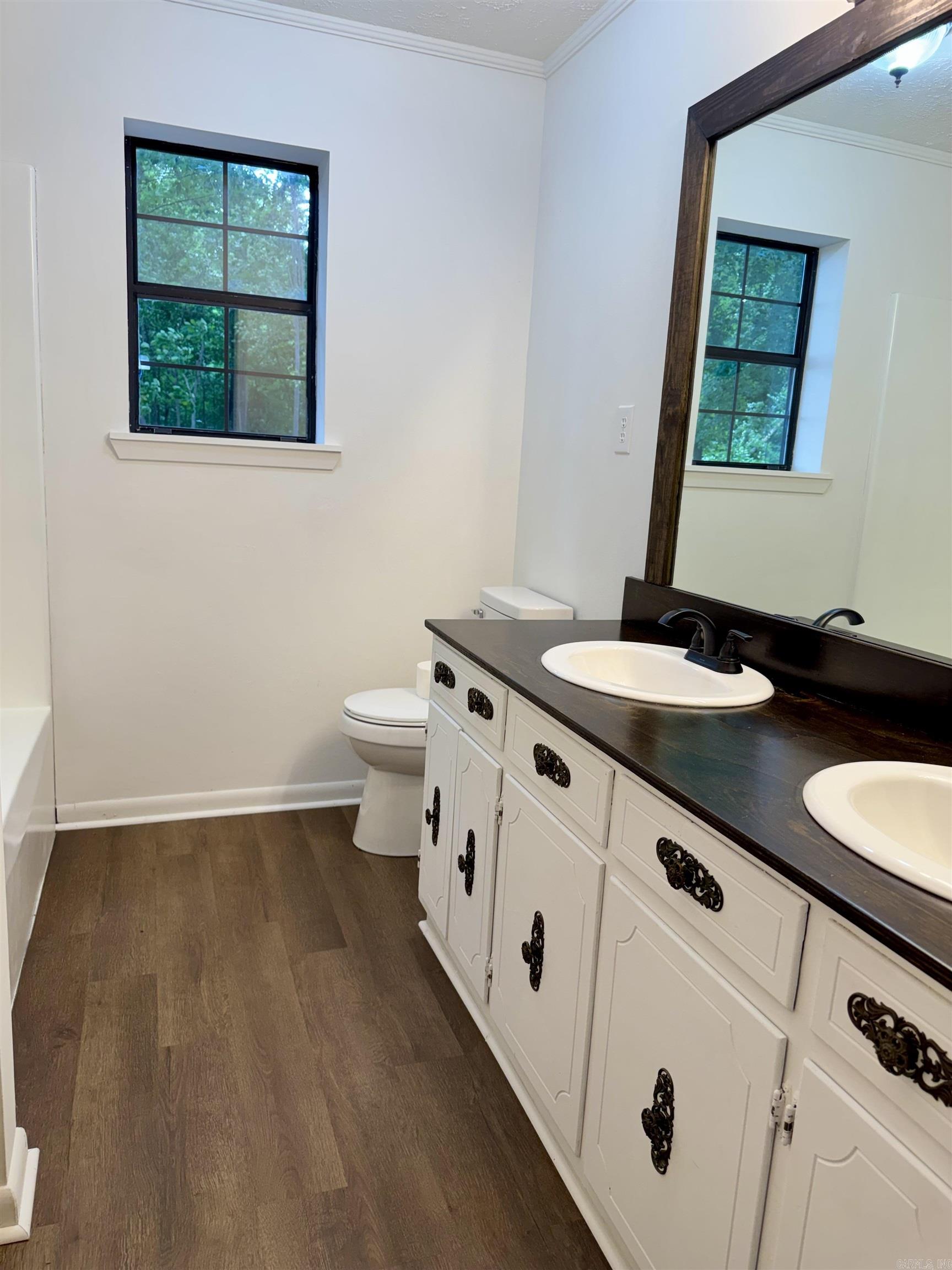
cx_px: 476
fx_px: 880
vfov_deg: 71.6
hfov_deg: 56.8
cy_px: 635
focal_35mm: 24
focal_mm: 6.76
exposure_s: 1/120
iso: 64
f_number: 1.78
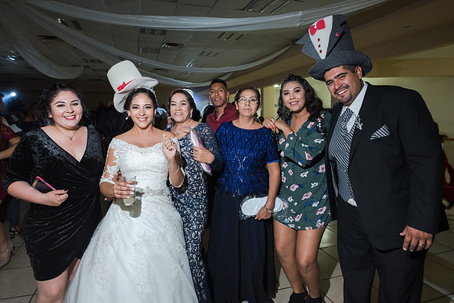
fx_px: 250
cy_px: 127
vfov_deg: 62.0
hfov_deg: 84.2
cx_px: 205
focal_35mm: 20
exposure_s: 1/100
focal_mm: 17
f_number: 3.5
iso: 1600
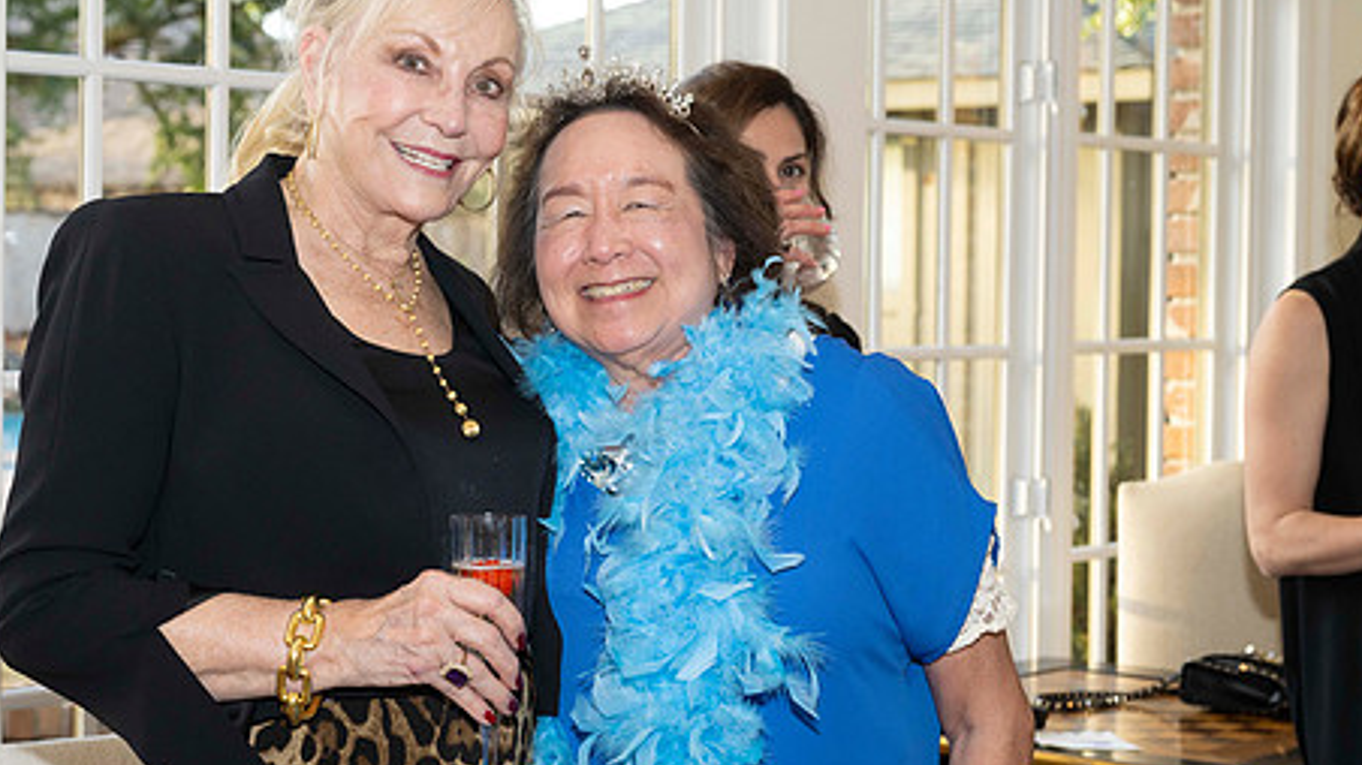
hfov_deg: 28.6
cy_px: 354
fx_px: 2672
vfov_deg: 16.3
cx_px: 566
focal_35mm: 74
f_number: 5.6
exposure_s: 1/80
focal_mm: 55
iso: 800
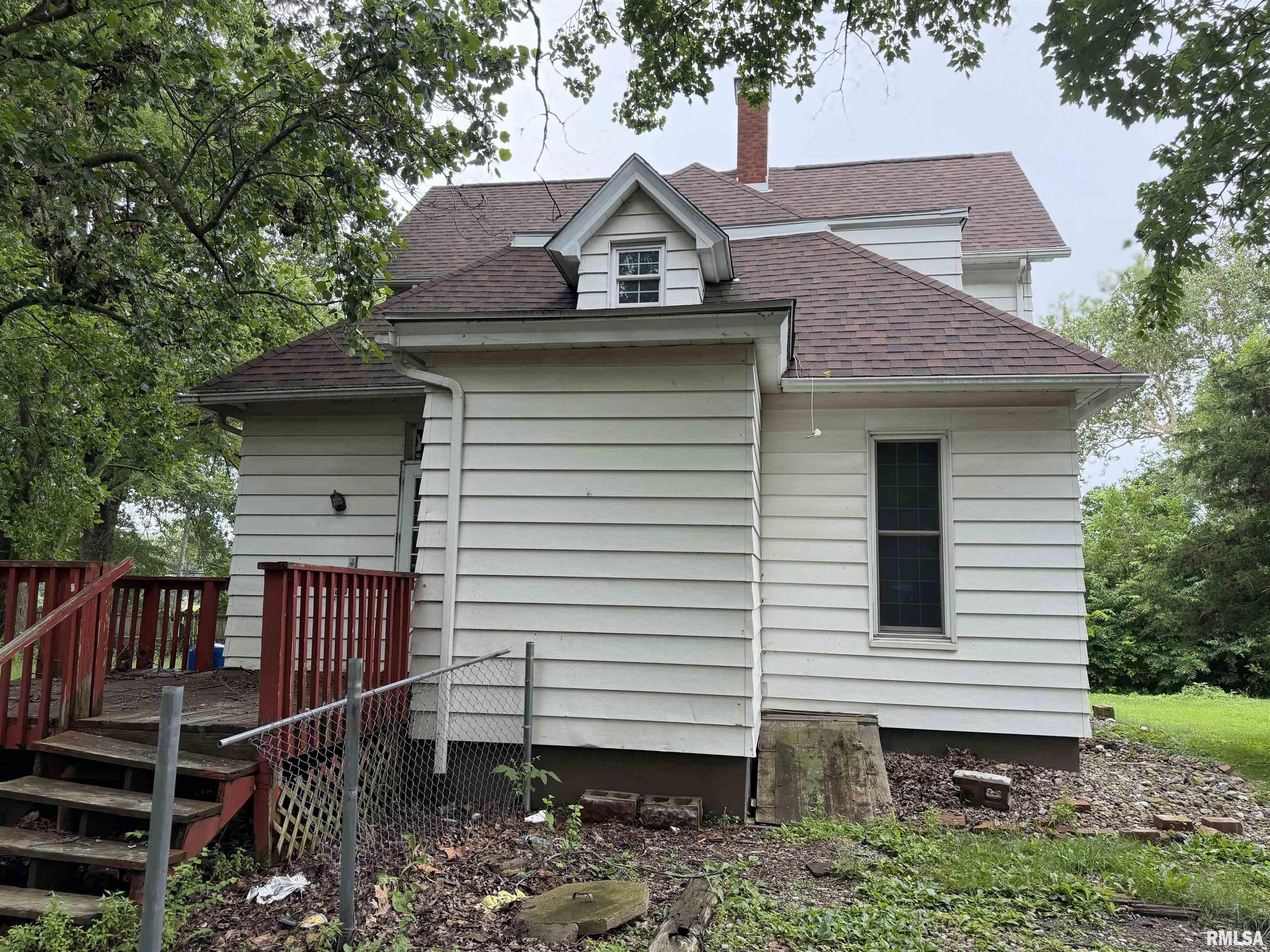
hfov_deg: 71.6
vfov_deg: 56.8
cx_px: 635
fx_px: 881
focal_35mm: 24
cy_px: 476
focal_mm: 6.76
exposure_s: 1/955
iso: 100
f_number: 1.78
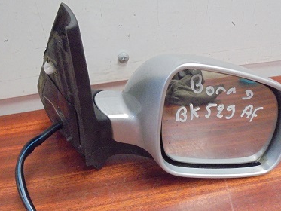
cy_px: 145
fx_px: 292
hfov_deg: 51.3
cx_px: 149
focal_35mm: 36
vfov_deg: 39.1
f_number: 3.5
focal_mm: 4.6
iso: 800
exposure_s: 1/60
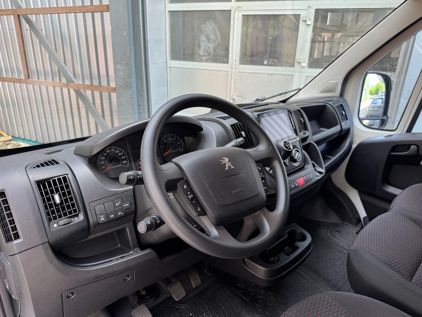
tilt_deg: -20.7
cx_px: 211
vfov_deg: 56.8
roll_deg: -1.4
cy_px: 158
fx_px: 293
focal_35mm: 24
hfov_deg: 71.6
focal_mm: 6.76
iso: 200
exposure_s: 1/121
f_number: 1.78
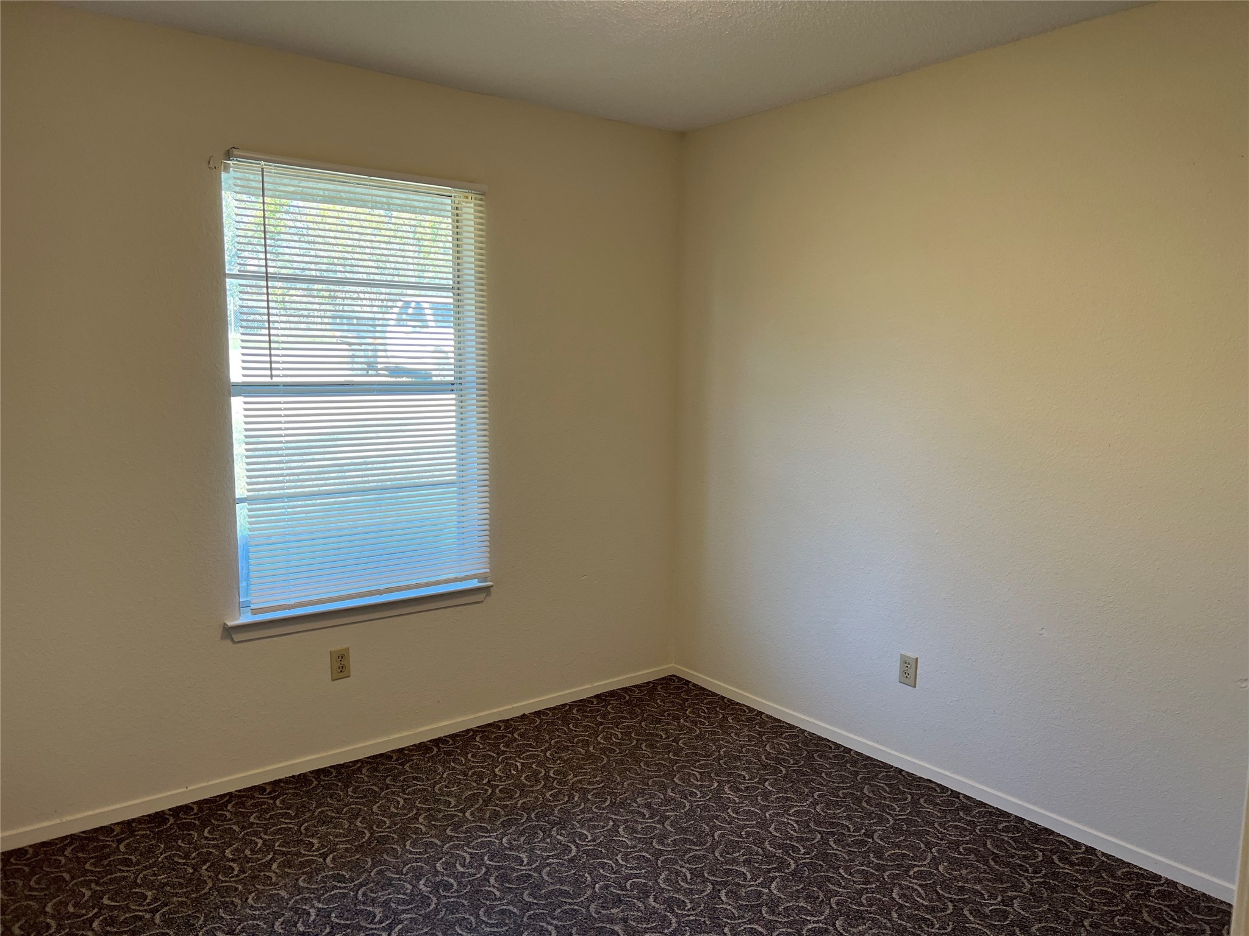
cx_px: 624
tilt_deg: -5.5
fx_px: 938
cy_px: 468
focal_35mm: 26
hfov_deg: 67.3
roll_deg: -0.3
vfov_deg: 53.1
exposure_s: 1/120
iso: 64
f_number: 1.5
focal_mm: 5.7
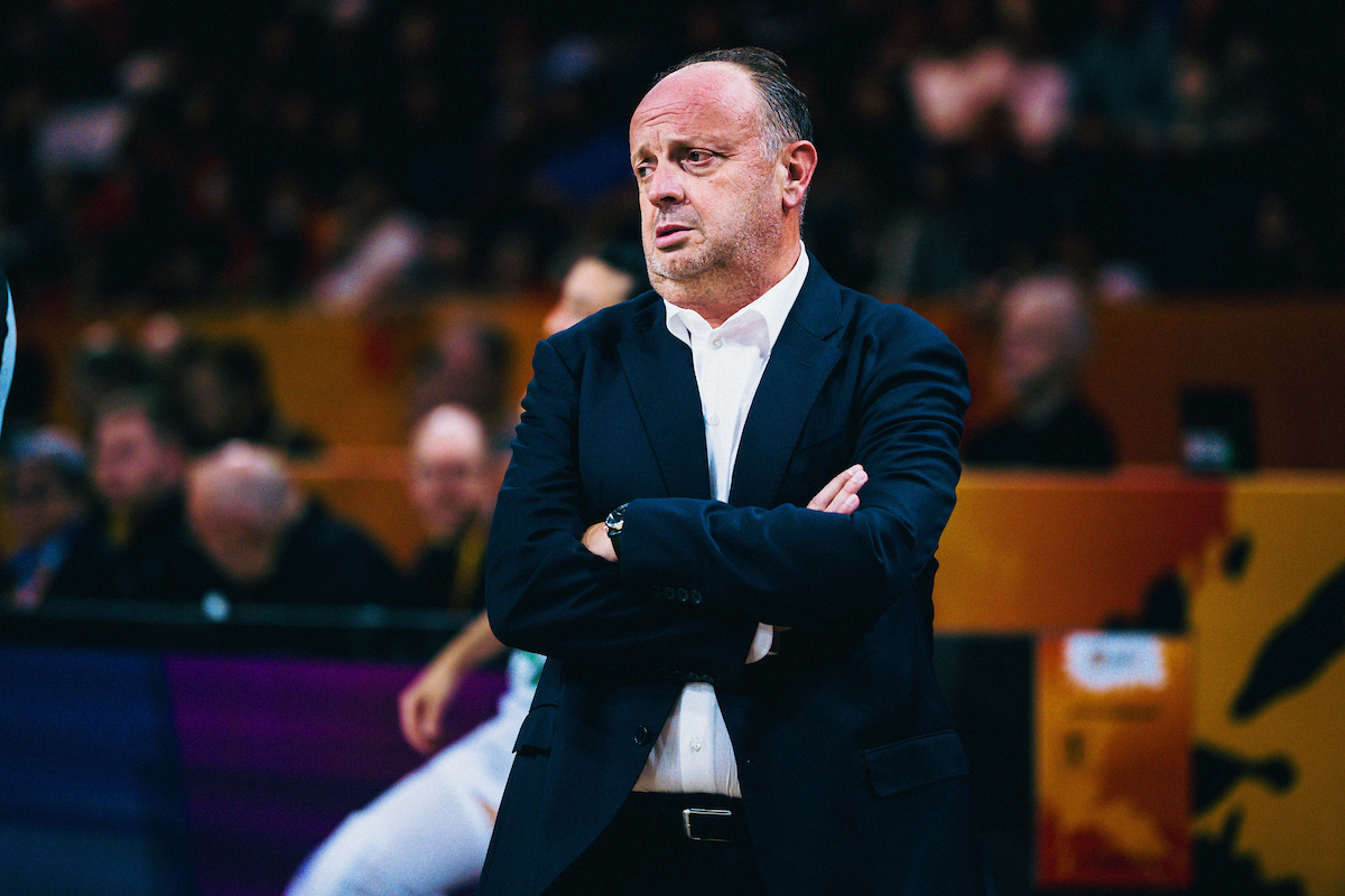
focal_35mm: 200
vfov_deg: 6.9
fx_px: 7472
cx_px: 672
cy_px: 448
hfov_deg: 10.3
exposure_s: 1/1600
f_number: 2.8
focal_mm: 200
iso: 2500
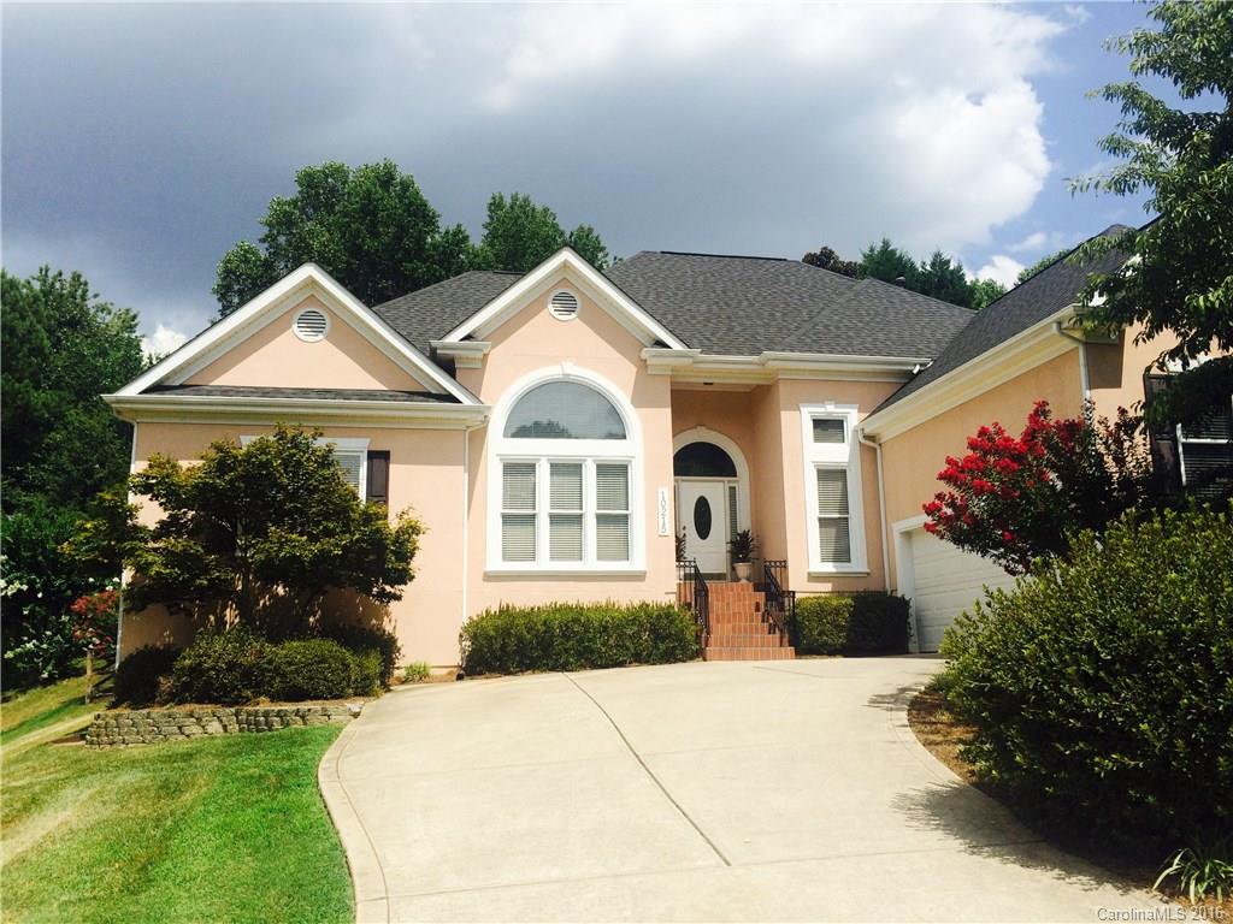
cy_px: 462
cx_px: 616
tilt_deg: +11.5
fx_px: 1033
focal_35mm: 29
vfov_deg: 48.2
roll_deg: +0.4
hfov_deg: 61.7
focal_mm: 4.15
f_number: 2.2
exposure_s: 1/3165
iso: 32
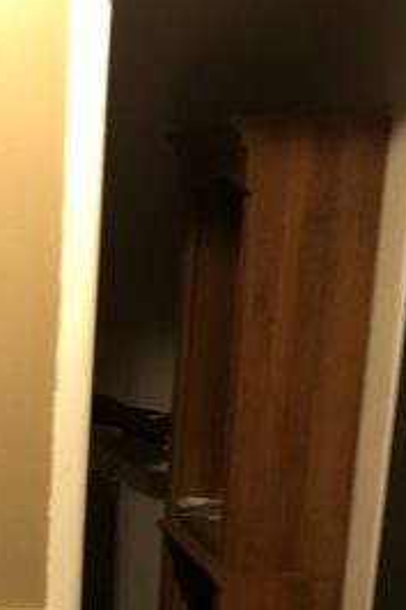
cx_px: -62
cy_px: 572
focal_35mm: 73
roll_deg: -1.0
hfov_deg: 17.9
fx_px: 1236
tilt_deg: -15.3
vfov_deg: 26.6
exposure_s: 1/6
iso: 80
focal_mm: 4
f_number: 1.8
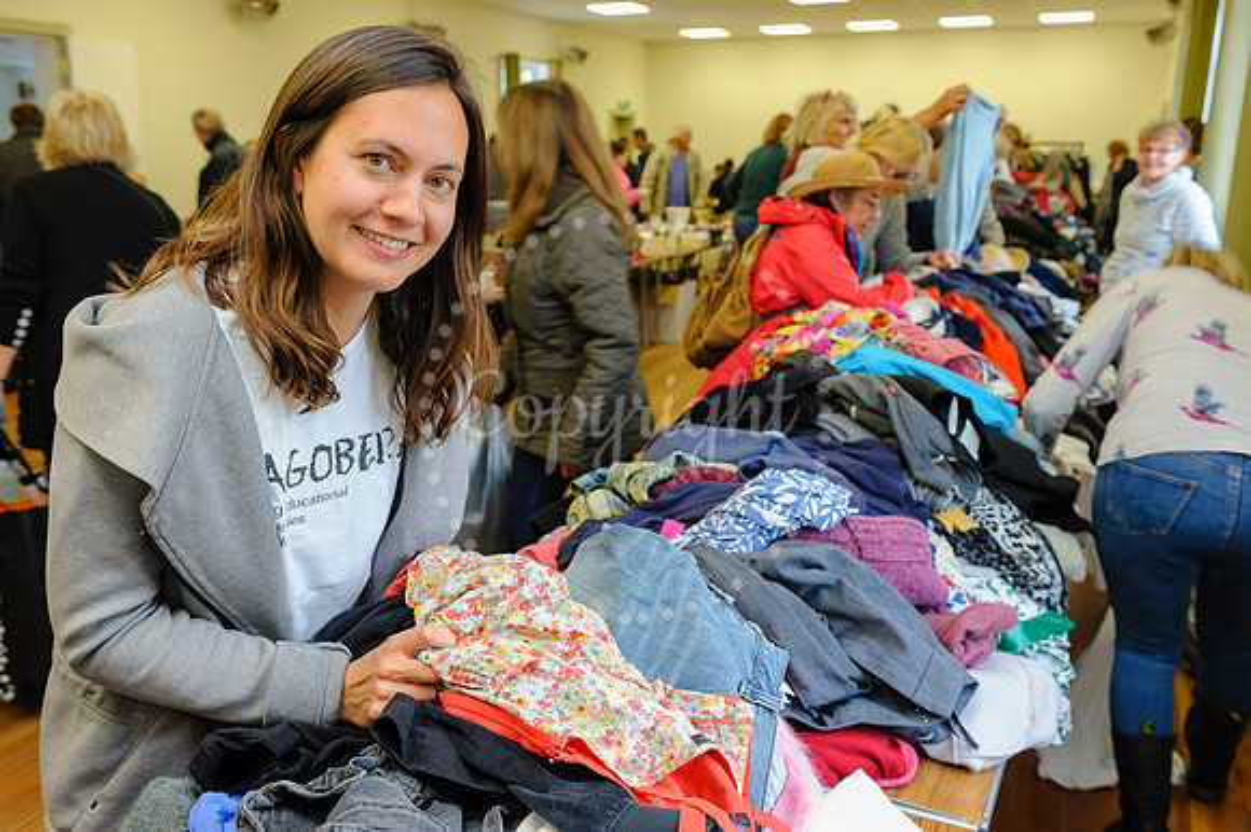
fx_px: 1042
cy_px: 386
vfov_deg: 43.5
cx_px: 593
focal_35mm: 30
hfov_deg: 61.9
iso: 800
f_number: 4.8
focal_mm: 28
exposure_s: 1/45
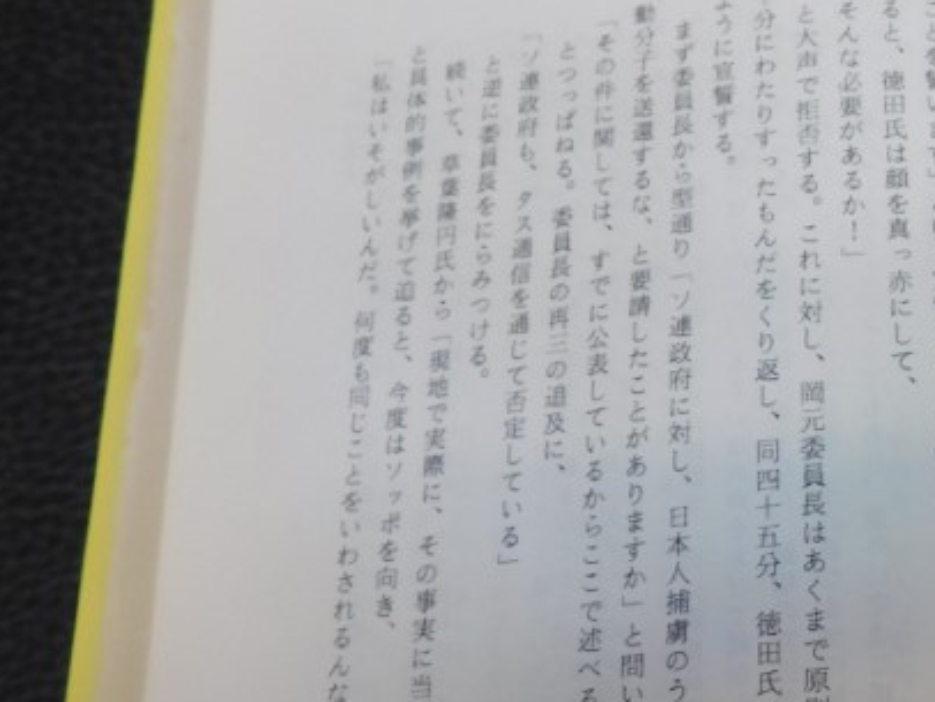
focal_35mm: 58
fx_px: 1568
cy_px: 562
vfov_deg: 24.8
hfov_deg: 28.5
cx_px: 1145
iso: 125
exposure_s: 1/30
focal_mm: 4
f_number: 3
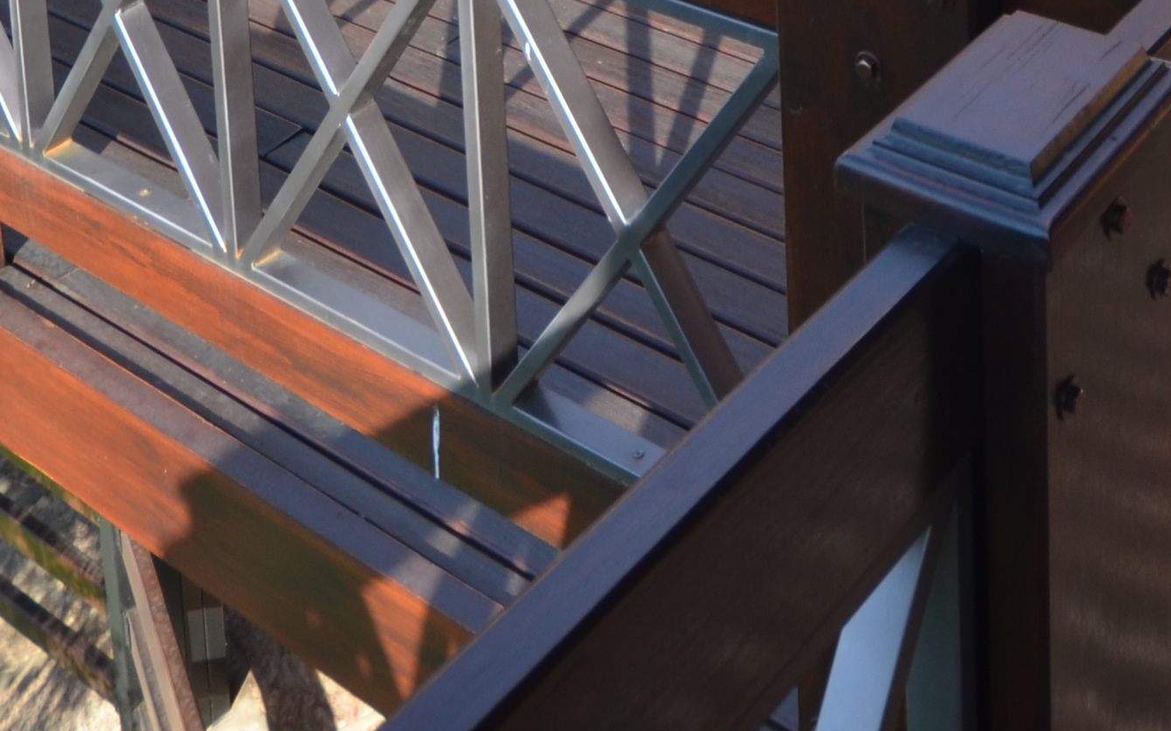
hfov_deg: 35.7
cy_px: -687
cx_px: 824
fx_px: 1787
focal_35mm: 56
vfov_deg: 17.4
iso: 200
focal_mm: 10
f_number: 7.1
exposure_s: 1/200
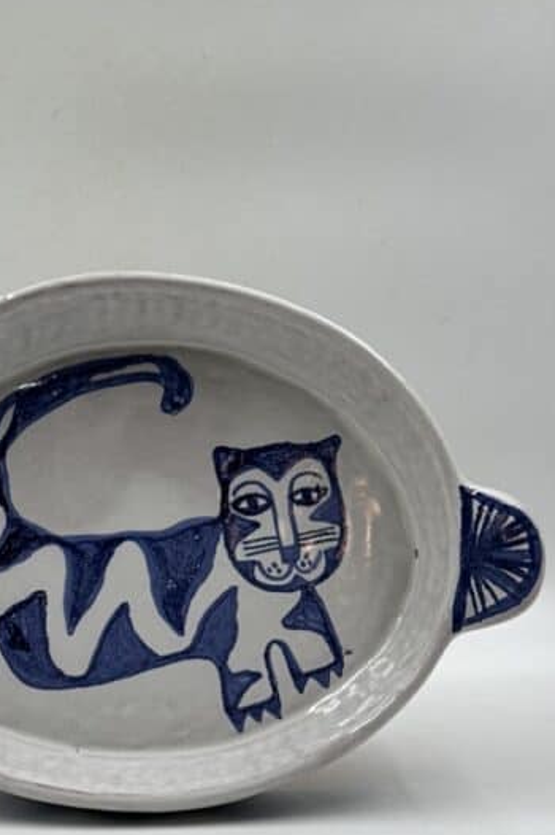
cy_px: 465
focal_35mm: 76
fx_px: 1760
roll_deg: +0.2
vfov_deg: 26.6
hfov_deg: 17.8
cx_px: 133
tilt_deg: -9.4
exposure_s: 1/390
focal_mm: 6.86
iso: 64
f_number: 1.78
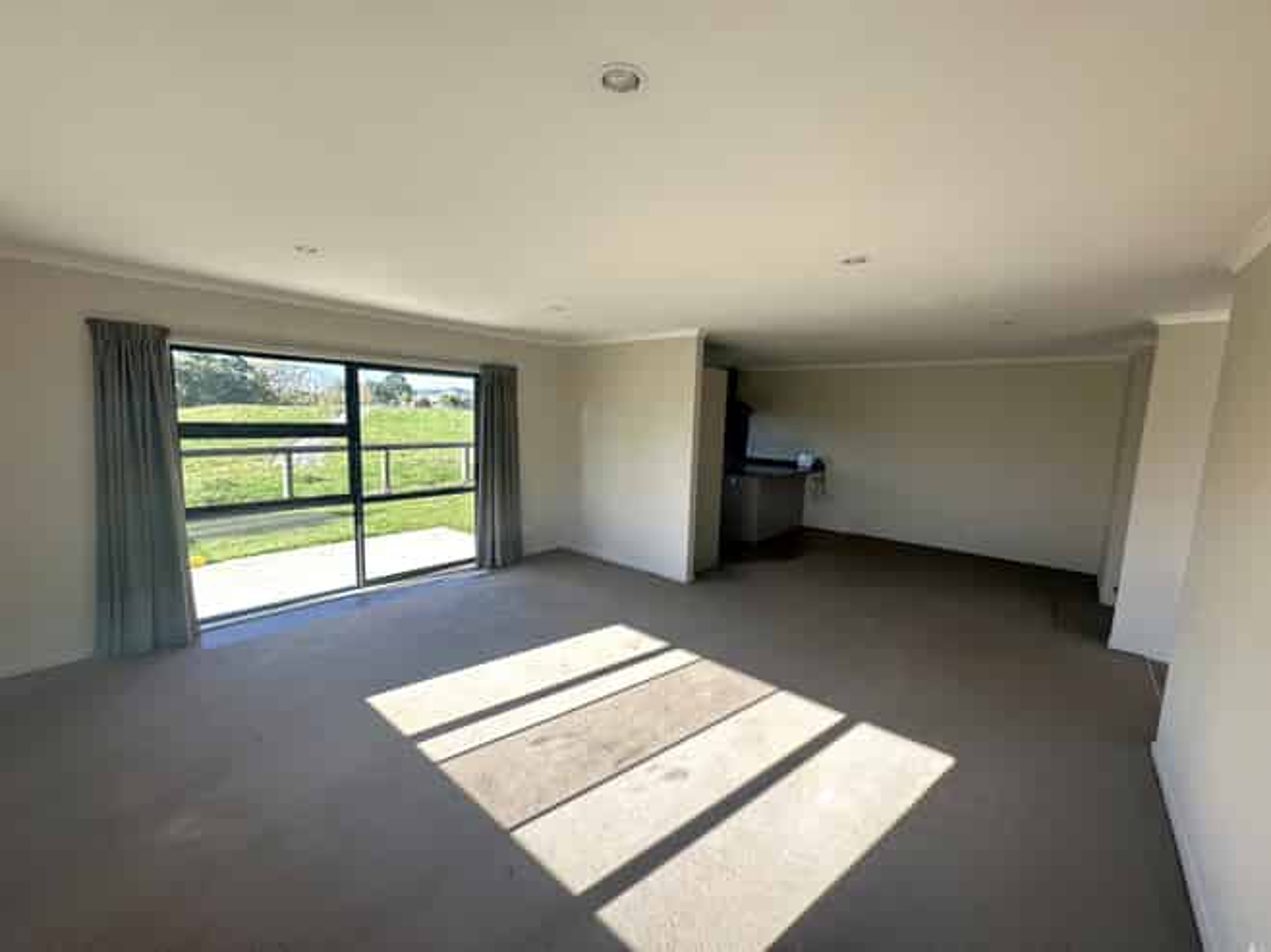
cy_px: 476
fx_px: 514
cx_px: 636
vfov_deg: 85.6
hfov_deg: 102.1
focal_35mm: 14
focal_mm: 2.22
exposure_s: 1/231
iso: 40
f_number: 2.2
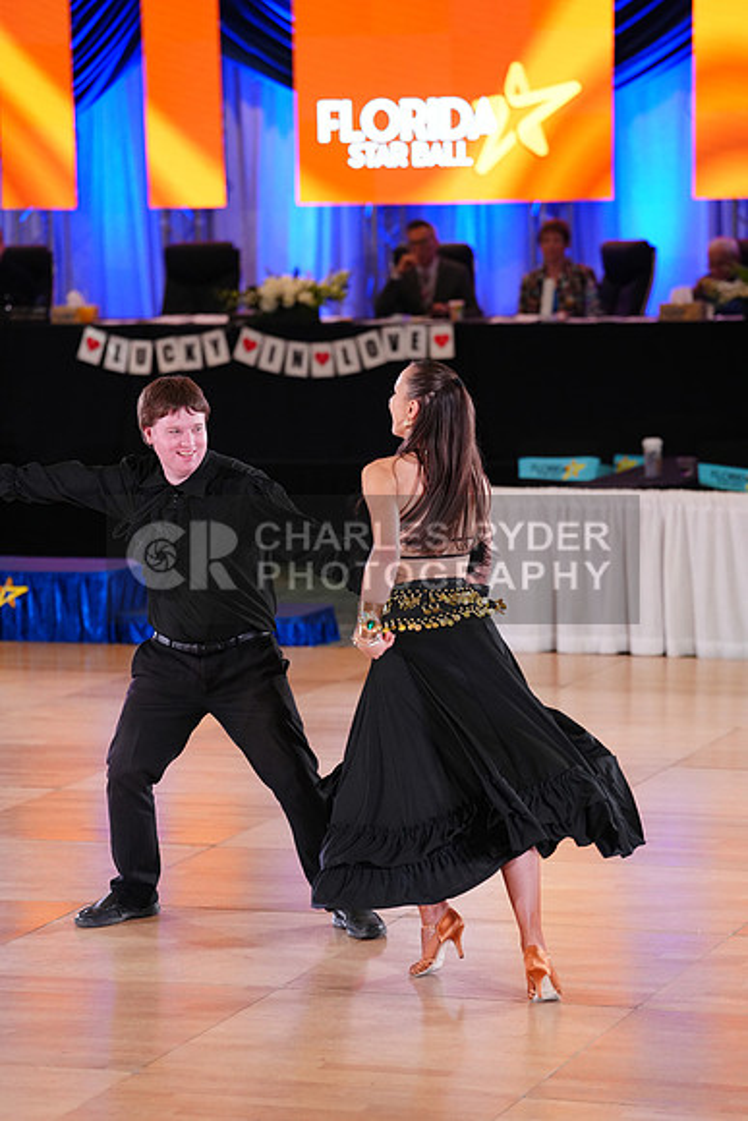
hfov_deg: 11.1
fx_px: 3862
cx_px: 374
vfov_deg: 16.5
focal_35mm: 124
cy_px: 560
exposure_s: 1/500
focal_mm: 124
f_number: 2.8
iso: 2500
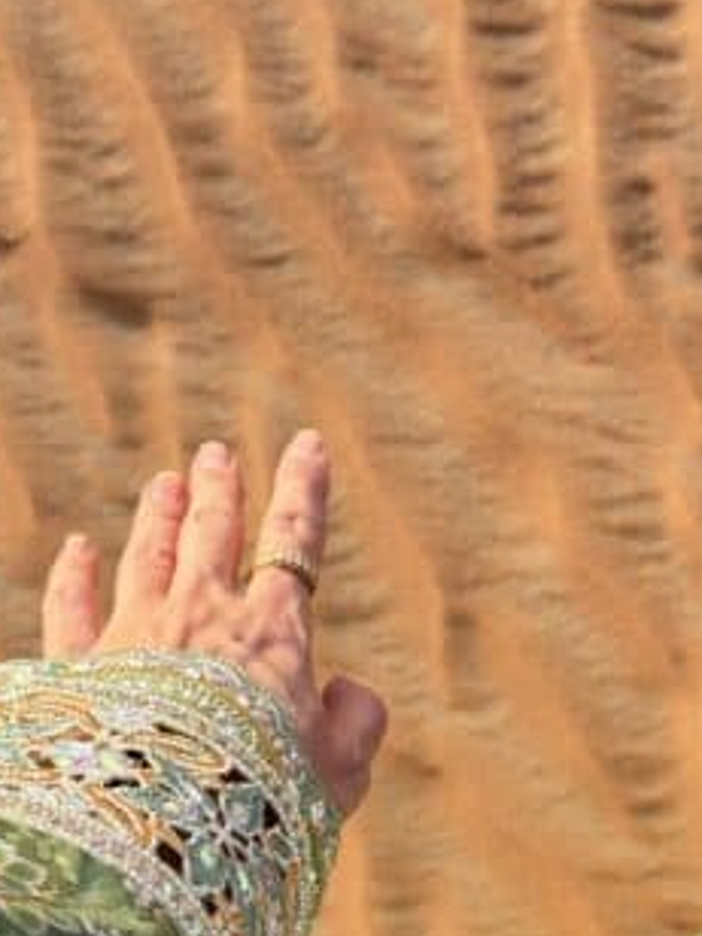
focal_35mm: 83
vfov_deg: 23.1
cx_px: 419
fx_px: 2244
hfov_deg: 17.8
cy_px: 792
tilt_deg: -83.1
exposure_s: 1/1203
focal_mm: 6.76
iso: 80
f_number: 1.78
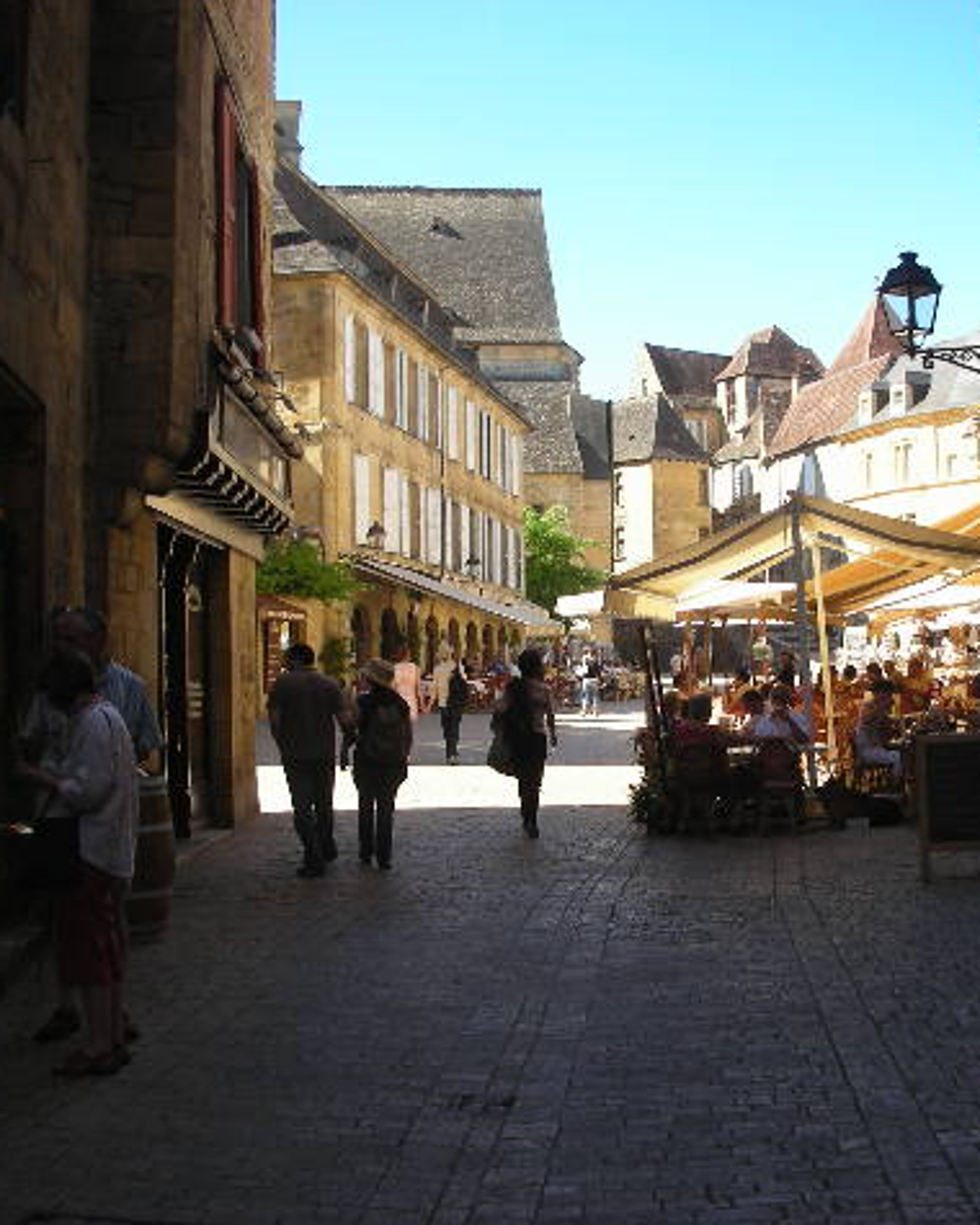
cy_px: 611
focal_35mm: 46
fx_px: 1668
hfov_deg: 32.7
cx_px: 544
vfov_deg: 40.3
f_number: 3
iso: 50
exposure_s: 1/180
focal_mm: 5.8
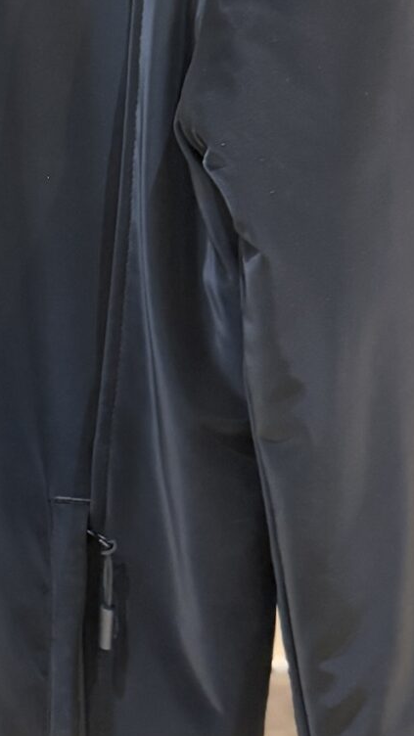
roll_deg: -0.8
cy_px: 263
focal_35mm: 89
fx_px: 1737
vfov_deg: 23.8
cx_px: -333
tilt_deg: -11.7
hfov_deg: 12.4
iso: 640
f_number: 1.78
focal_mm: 6.76
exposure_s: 1/33
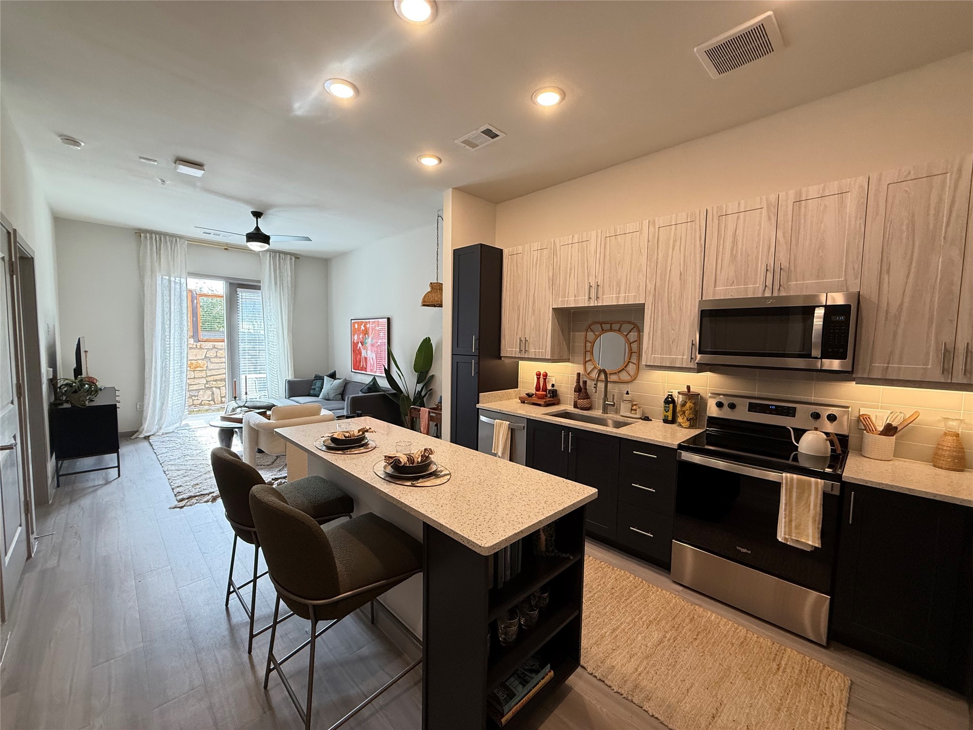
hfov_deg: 102.1
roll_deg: -0.6
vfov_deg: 85.7
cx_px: 486
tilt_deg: -3.0
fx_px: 394
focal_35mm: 14
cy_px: 365
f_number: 2.2
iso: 200
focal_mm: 2.22
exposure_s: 1/120
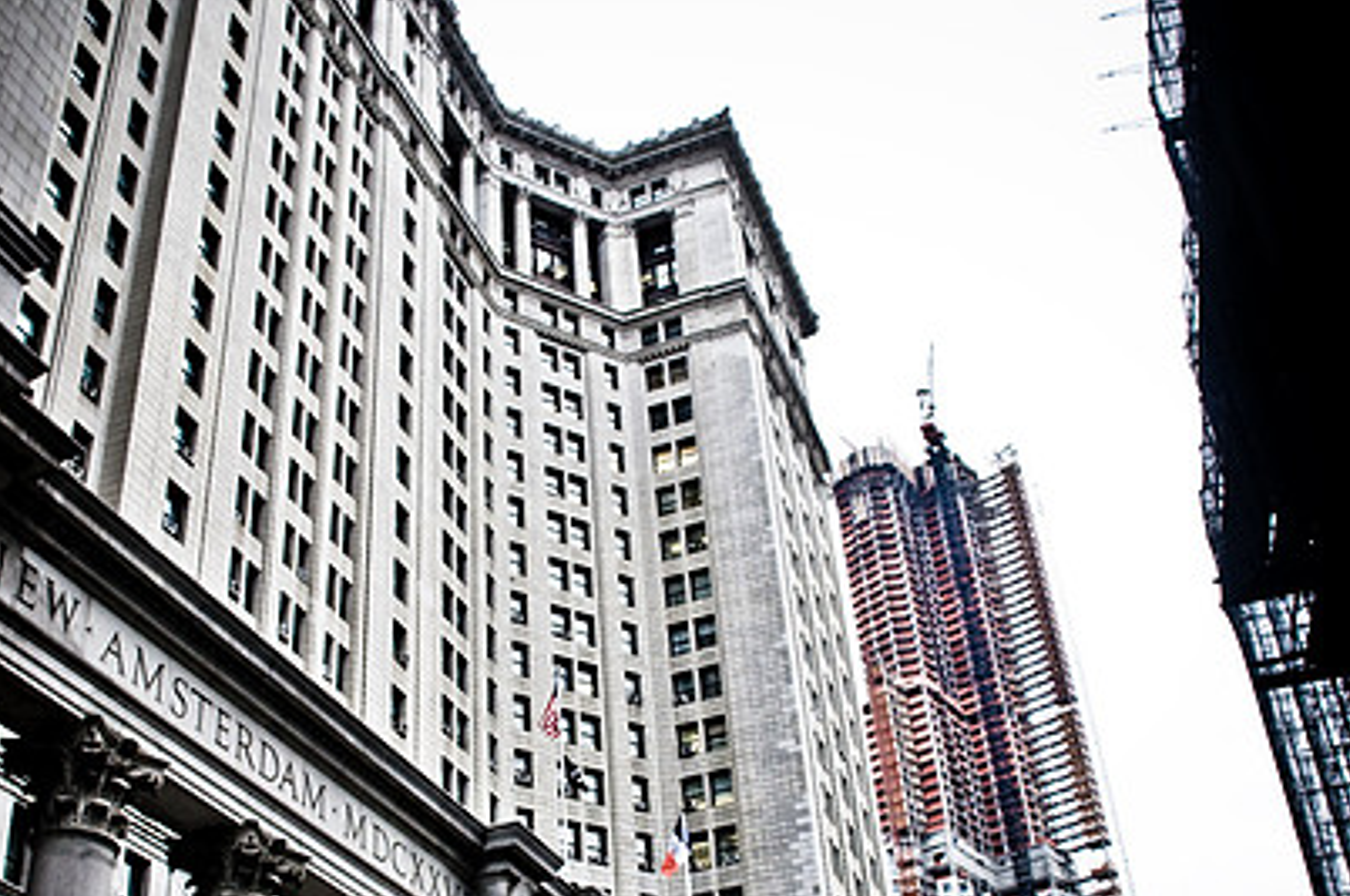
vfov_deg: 33.6
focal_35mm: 39
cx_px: 604
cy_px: 643
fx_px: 1461
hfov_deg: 49.5
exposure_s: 1/100
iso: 200
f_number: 3.5
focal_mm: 18
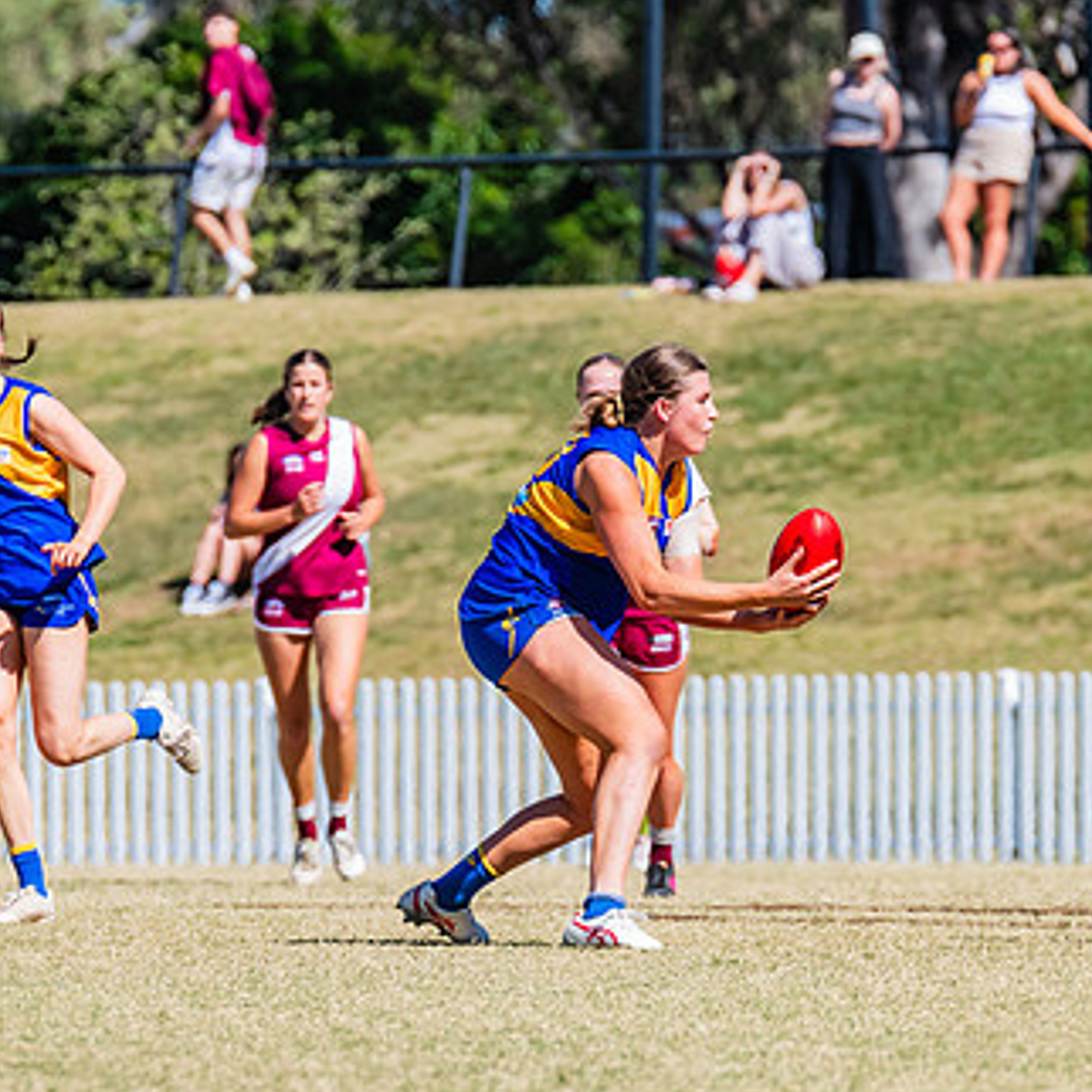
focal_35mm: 758
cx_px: 567
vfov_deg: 2.3
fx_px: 27053
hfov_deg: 2.3
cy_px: 599
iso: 800
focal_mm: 420
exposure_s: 1/1600
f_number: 10
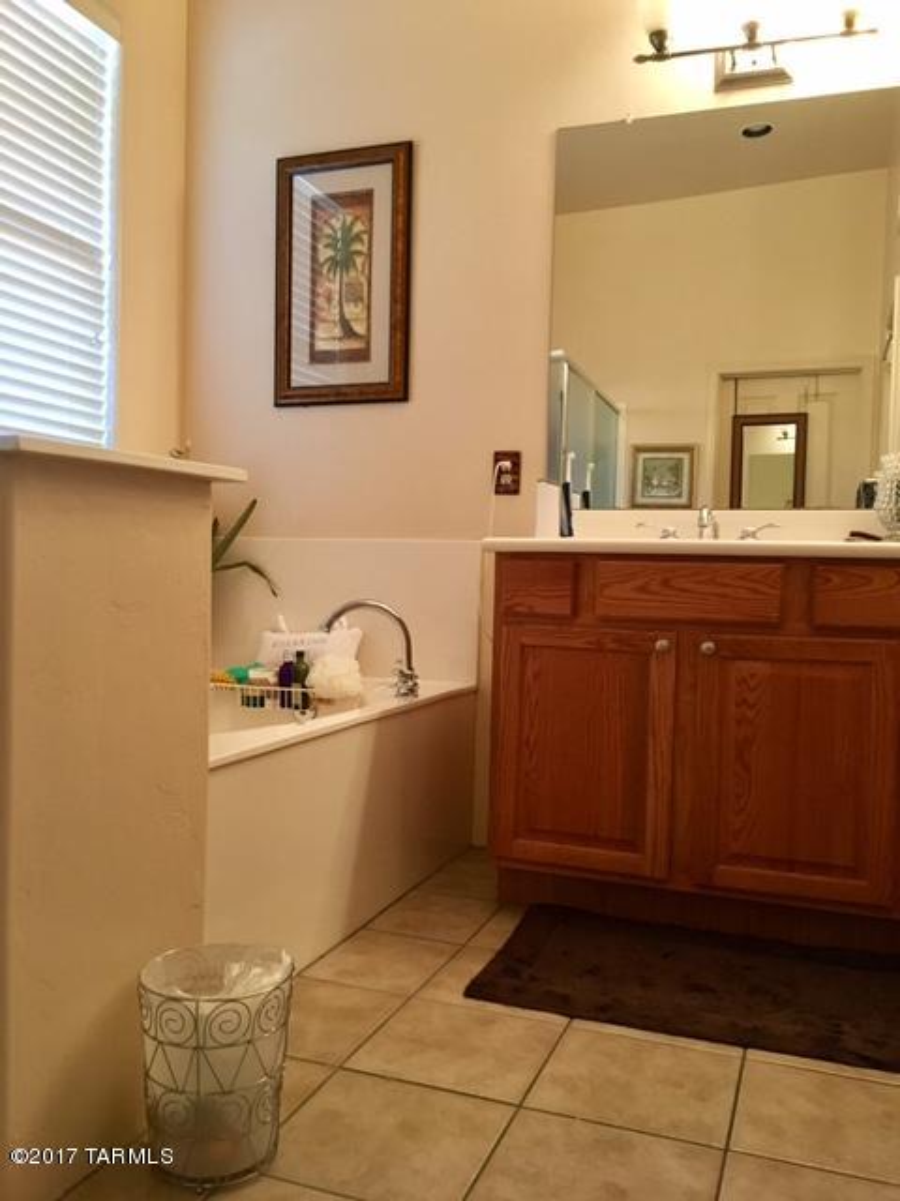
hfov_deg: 48.2
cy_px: 600
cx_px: 450
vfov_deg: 61.7
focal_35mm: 29
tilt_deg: -1.5
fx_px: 1005
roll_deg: -1.0
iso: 200
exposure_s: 1/24
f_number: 2.2
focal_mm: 4.15
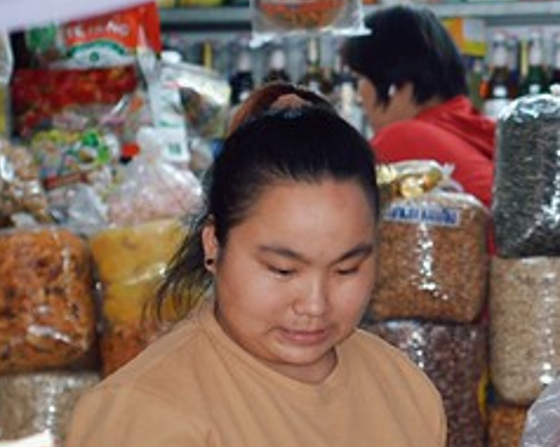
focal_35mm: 195
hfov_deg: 9.8
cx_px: 668
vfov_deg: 7.9
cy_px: 346
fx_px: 3229
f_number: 2.8
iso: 400
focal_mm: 50
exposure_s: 1/125
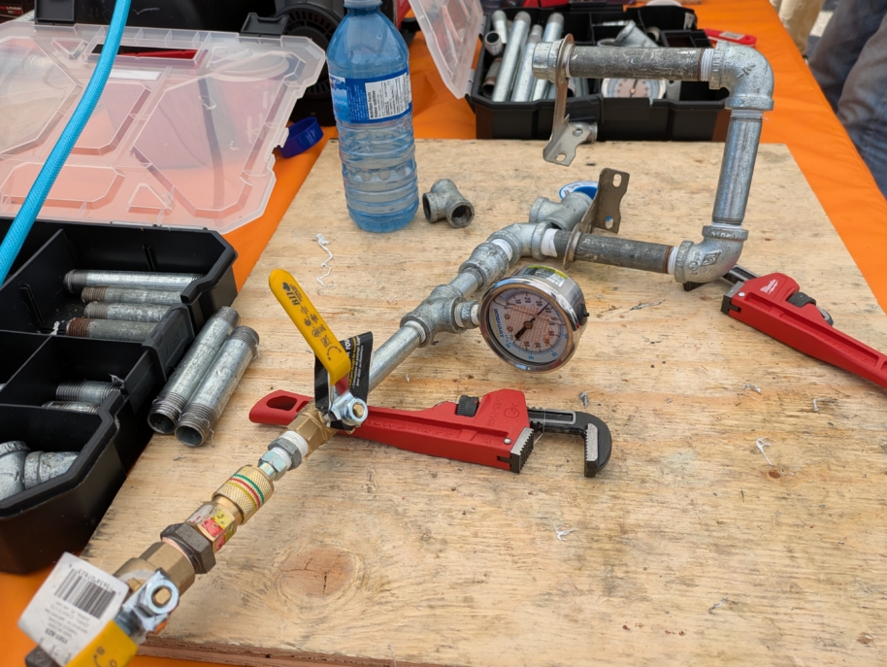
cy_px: 348
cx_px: 429
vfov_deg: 49.8
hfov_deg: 63.4
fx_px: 718
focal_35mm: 28
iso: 46
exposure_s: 1/1292
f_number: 1.89
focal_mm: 5.43
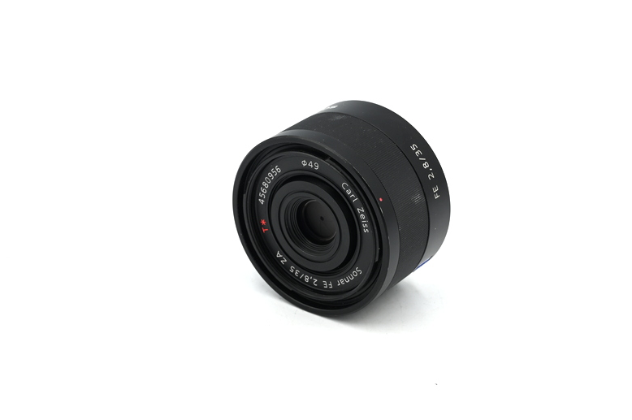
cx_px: 307
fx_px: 1578
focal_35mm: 90
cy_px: 173
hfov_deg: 22.6
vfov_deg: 15.1
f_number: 14
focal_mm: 70
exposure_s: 1/50
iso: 200
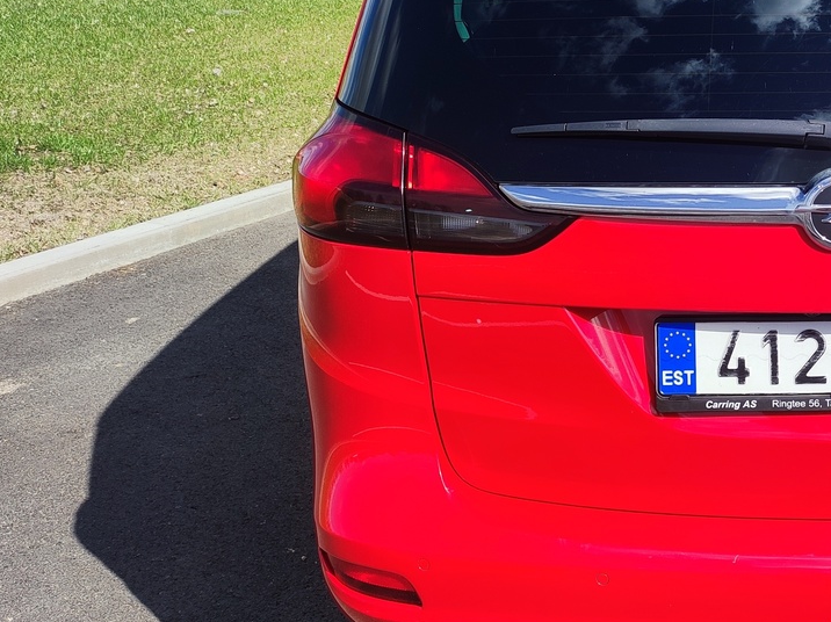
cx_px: 796
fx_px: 912
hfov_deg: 43.3
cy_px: 216
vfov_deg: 37.3
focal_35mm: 38
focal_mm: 4.74
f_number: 1.79
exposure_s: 1/710
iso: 50
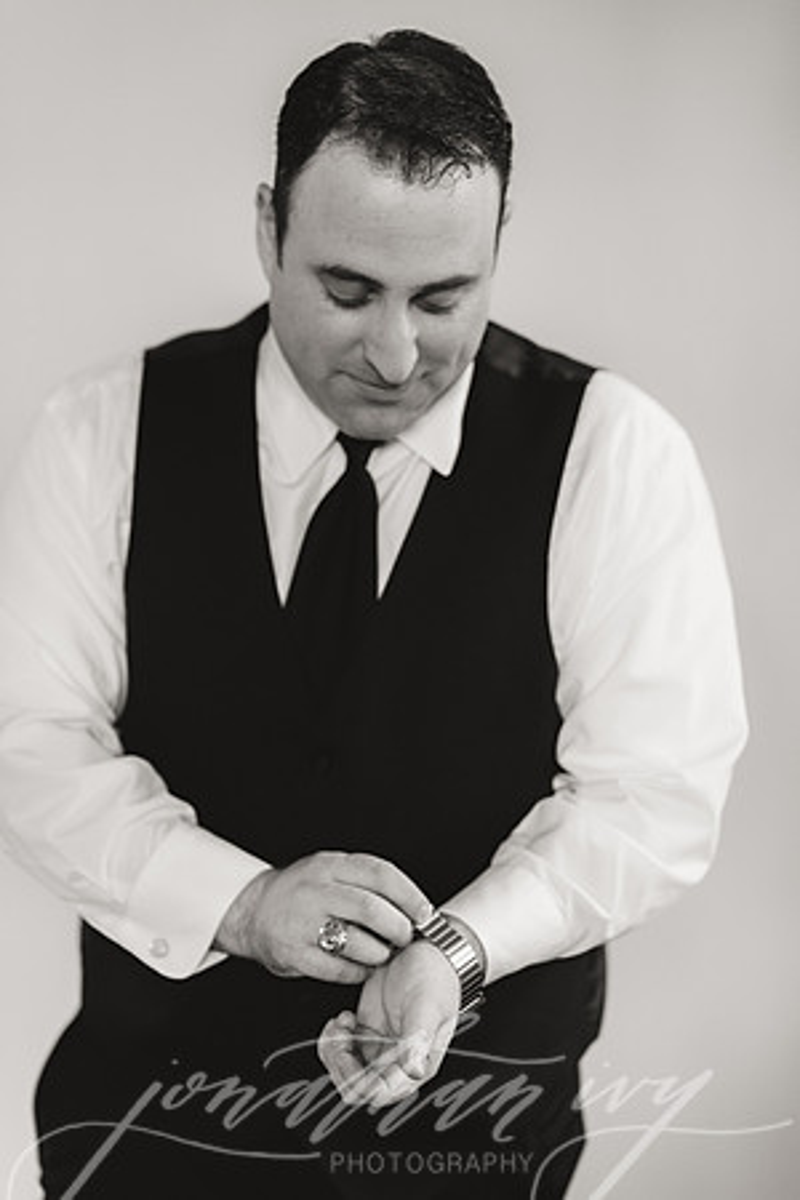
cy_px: 600
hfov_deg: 16.1
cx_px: 400
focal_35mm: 85
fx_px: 2833
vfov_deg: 23.9
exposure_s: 1/125
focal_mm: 85
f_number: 2.2
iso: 1600
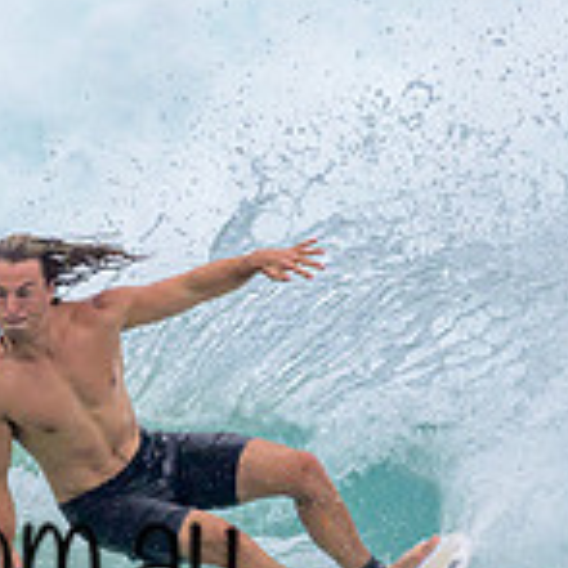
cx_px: 80
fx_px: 68353
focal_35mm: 3682
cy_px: 463
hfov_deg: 0.5
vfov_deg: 0.5
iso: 280
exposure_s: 1/2000
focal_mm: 800
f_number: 6.3
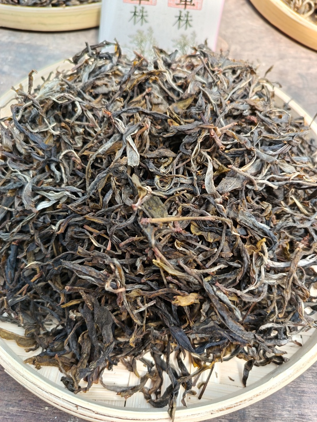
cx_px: 158
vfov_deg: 71.6
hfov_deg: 56.8
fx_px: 293
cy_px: 211
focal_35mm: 24
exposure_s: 1/100
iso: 289
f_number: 1.75
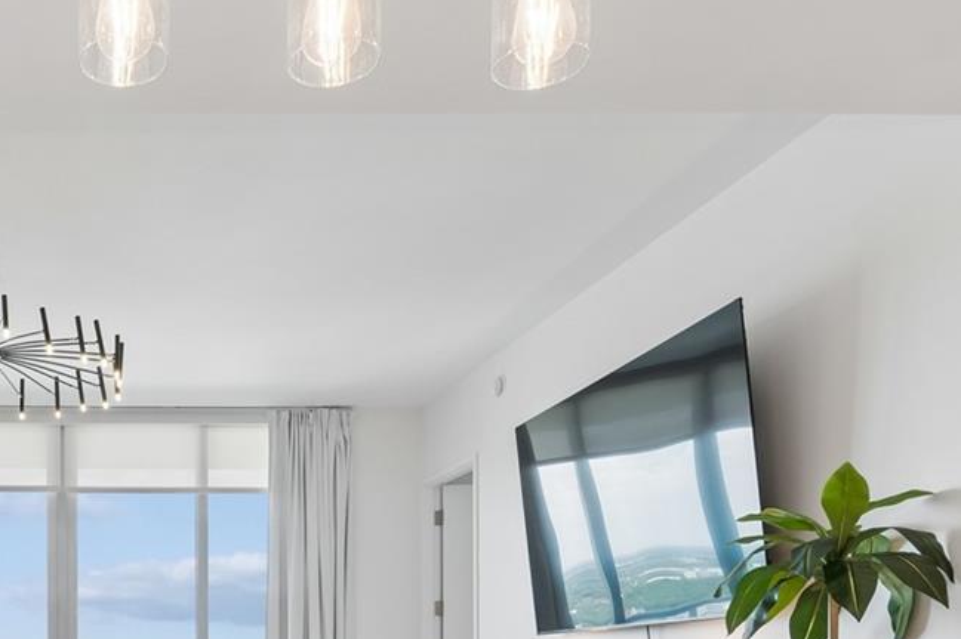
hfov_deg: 44.8
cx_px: 21
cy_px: 689
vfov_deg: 32.0
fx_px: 987
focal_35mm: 37
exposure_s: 1/30
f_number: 7.1
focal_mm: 10
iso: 100
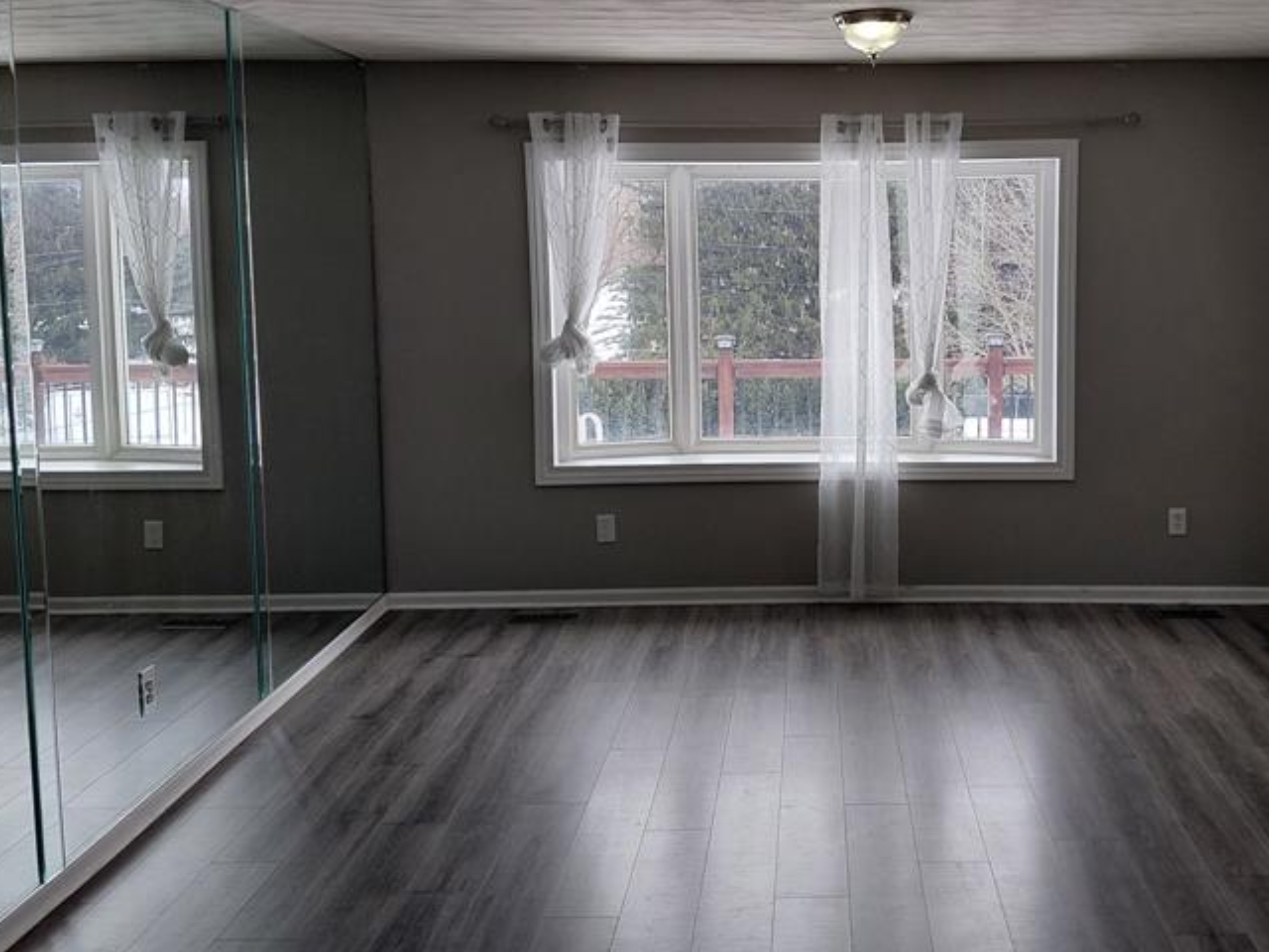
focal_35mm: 40
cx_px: 813
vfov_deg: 35.8
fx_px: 1466
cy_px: 381
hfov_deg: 46.3
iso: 50
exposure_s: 1/171
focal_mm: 4.69
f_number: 1.8
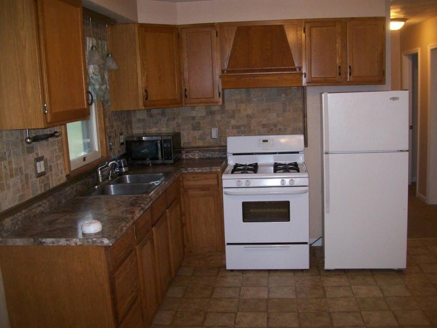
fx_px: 454
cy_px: 164
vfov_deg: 39.7
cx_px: 218
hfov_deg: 51.4
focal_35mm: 36
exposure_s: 1/64
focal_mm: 6
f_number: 2.7
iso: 200
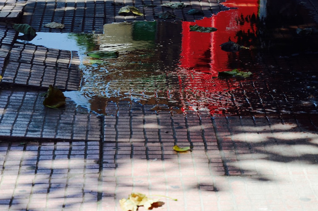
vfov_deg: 7.9
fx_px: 1516
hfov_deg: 12.0
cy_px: 97
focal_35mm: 172
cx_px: 193
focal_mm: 92
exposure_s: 1/800
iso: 500
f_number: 7.1
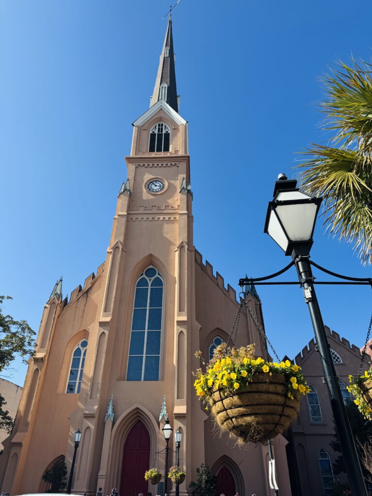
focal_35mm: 24
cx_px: 186
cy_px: 248
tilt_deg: +35.2
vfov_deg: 71.6
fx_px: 344
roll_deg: -0.8
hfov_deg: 56.8
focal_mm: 6.76
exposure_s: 1/3597
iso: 80
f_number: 1.78
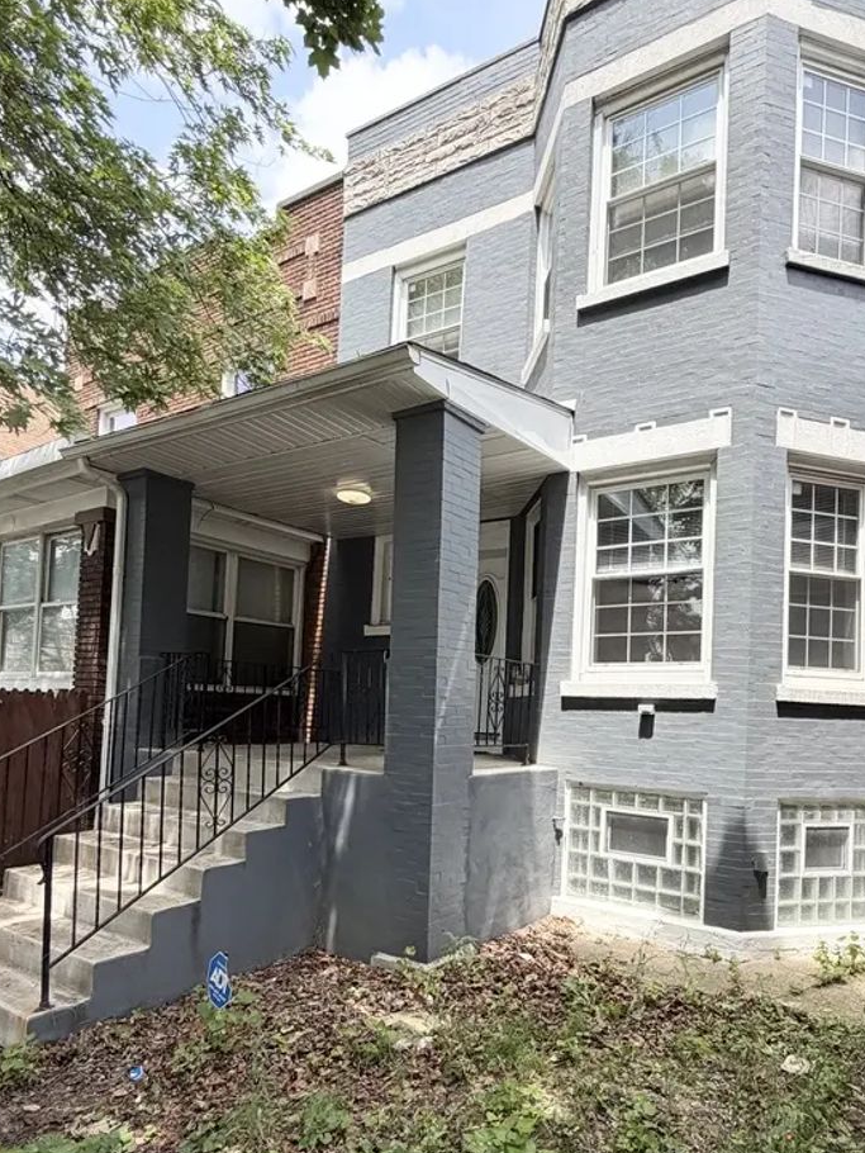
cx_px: 556
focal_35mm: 21
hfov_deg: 62.3
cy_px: 696
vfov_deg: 78.0
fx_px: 699
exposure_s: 1/510
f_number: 2.2
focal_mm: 2.22
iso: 40
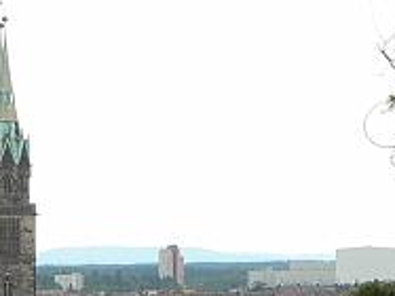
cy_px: 444
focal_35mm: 454
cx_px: 34
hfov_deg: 4.4
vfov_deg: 3.3
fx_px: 5177
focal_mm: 17.7
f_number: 4
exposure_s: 1/200
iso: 80
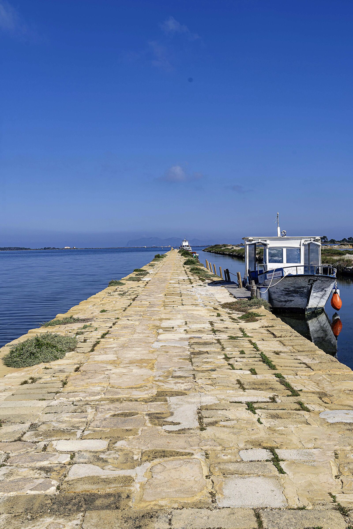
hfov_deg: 38.9
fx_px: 500
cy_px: 264
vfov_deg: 55.8
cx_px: 176
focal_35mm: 34
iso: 100
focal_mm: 34
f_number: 10
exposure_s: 1/250
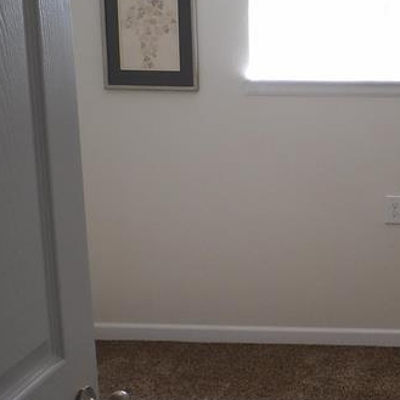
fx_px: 863
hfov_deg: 24.2
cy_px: 221
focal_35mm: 66
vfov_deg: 26.1
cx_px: 452
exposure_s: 1/60
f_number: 2.8
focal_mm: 4.3
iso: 100
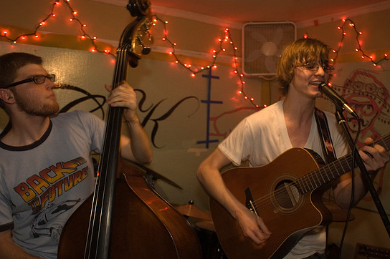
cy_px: 136
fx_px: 346
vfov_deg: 41.1
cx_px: 194
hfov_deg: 58.7
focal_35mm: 32
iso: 800
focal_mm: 20
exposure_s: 1/15
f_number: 3.2
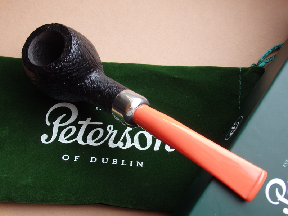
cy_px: 108
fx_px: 408
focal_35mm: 49
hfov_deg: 38.9
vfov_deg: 29.7
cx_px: 144
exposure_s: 1/5
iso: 125
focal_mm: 8.9
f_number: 4
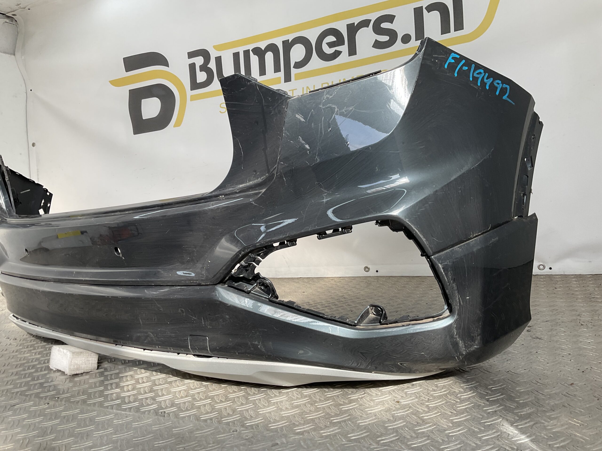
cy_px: 226
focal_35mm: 29
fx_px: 504
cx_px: 301
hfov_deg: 61.7
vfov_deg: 48.2
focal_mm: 3
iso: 16
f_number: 1.8
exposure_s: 1/338
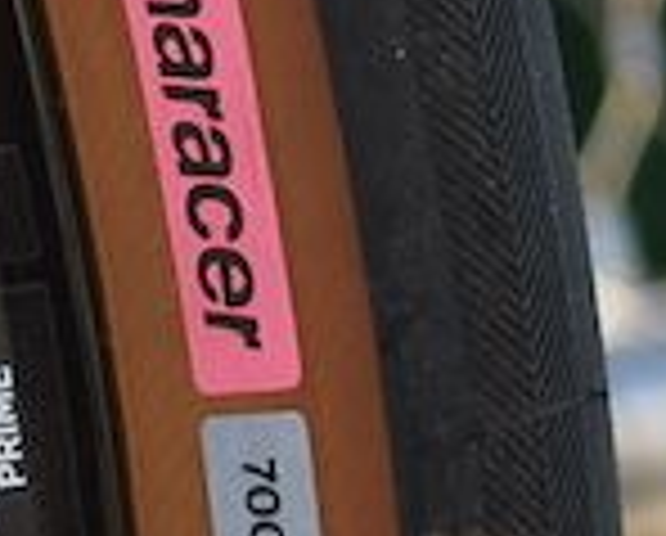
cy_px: 518
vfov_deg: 3.9
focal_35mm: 400
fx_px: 7896
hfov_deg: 4.8
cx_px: -27
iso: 110
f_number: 5.6
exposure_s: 1/125
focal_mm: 35
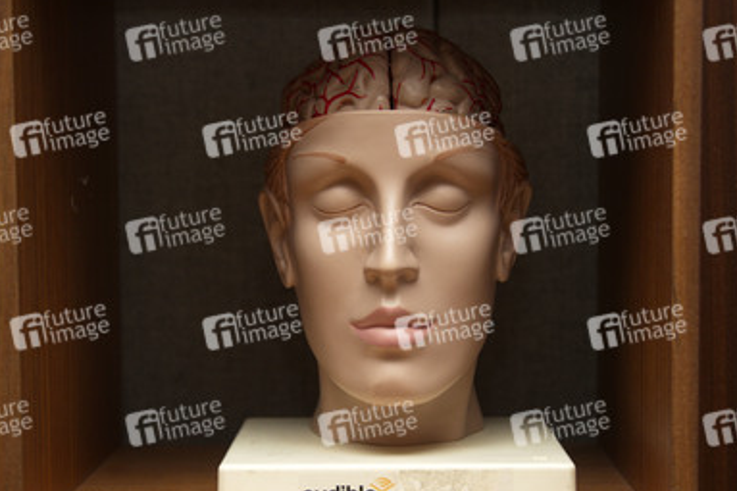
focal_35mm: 80
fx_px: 1637
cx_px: 394
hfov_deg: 25.4
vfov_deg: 17.0
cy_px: 279
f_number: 5
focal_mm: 68
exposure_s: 1/100
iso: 1600
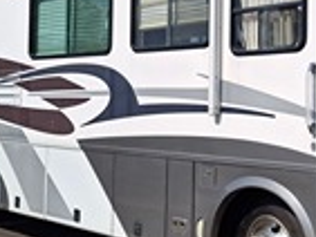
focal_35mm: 71
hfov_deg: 26.8
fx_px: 649
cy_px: 92
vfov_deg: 20.7
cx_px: 258
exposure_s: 1/3559
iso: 32
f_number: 1.8
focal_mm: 4.69
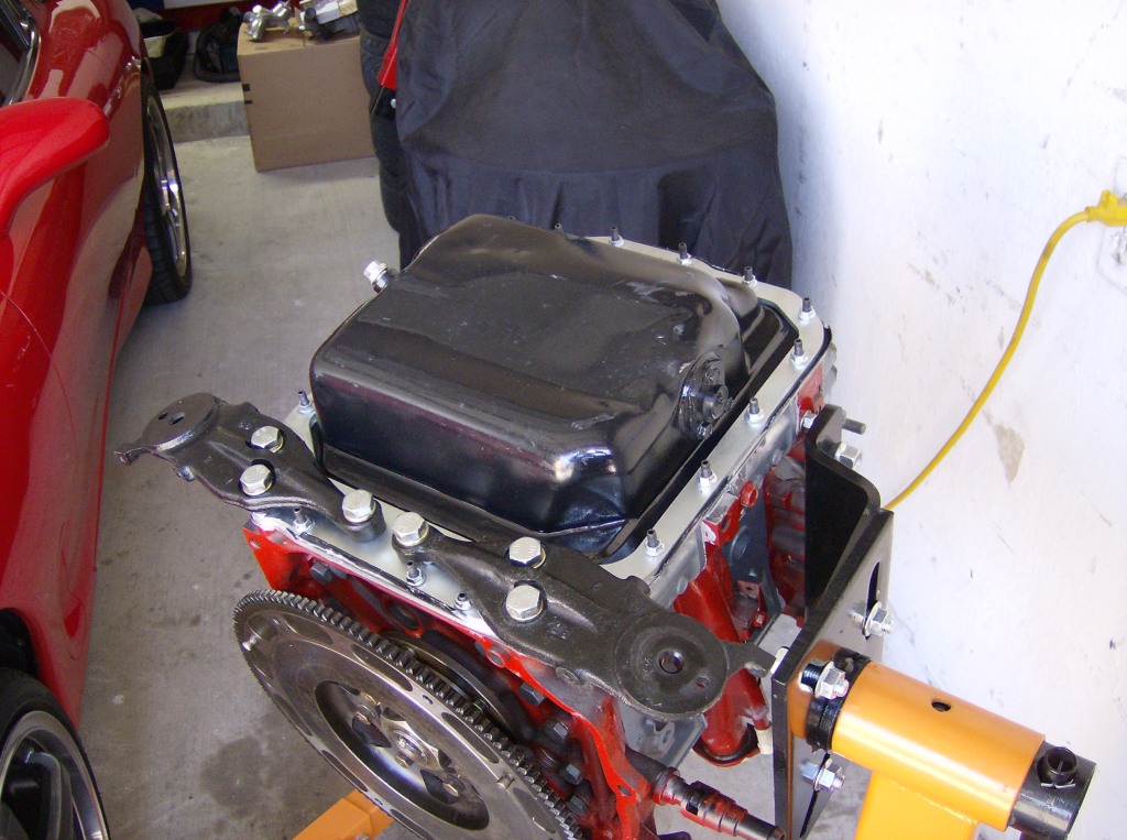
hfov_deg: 51.5
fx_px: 1169
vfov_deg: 39.5
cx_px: 564
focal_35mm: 36
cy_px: 420
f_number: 2.8
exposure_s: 1/60
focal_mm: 6
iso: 200
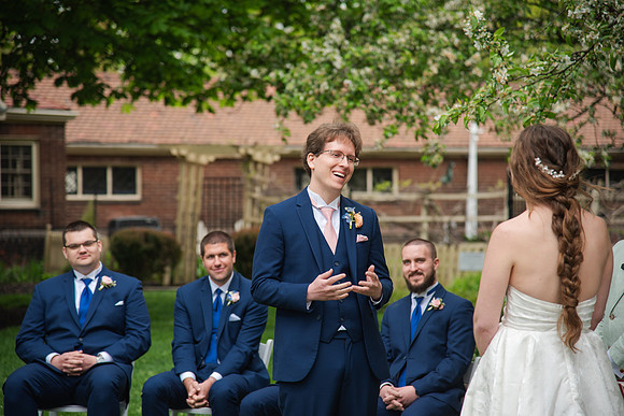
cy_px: 208
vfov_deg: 11.4
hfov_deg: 17.1
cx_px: 312
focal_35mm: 120
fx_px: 2080
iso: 110
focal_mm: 120
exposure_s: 1/320
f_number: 4
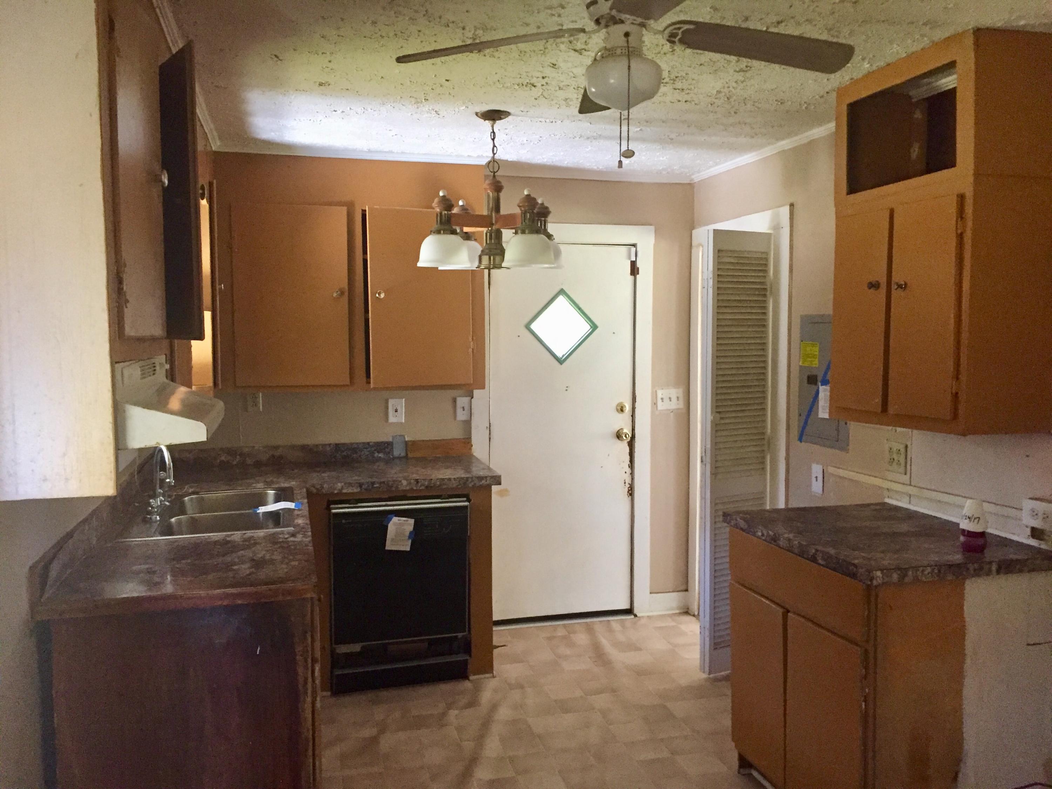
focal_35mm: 29
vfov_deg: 48.2
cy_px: 394
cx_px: 526
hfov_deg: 61.7
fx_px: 881
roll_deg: -0.6
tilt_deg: -6.2
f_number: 2.2
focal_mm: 4.15
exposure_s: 1/30
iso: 250
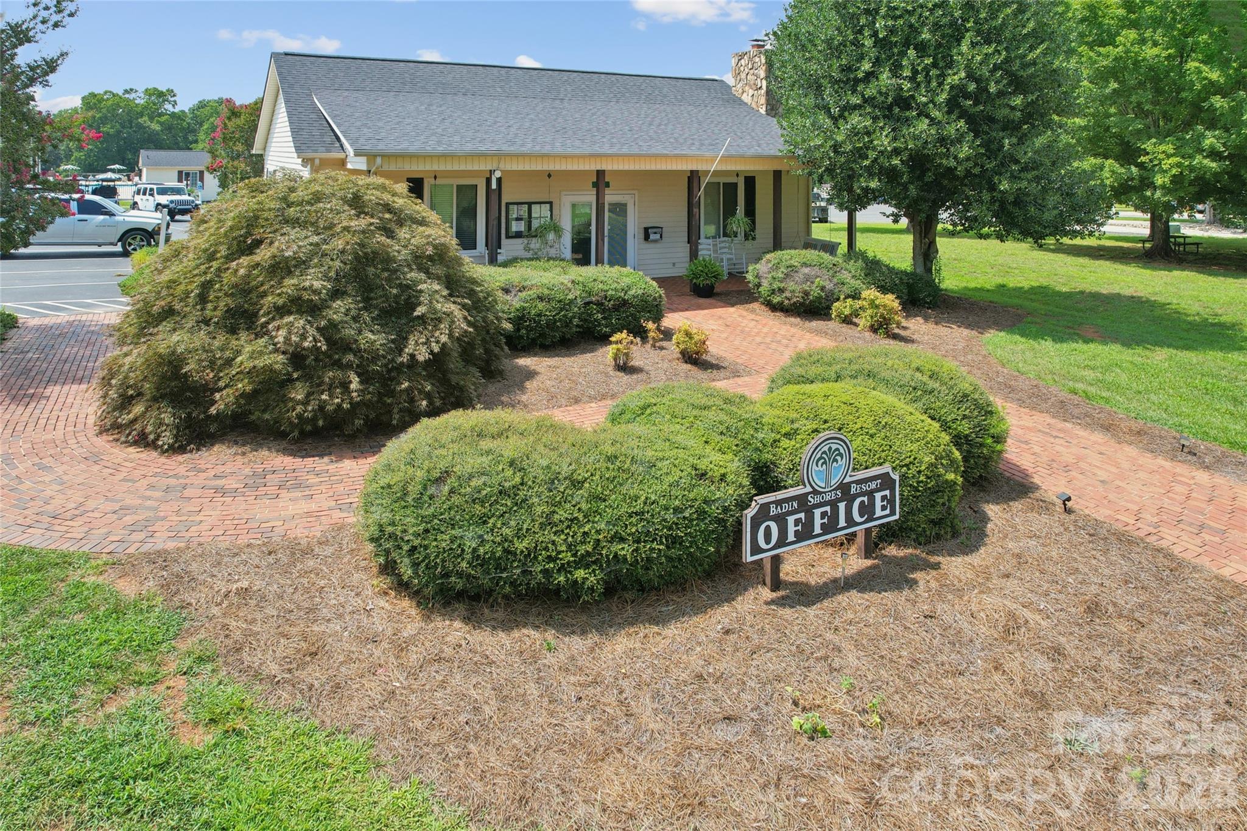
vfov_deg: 57.2
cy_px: 416
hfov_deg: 78.6
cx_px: 624
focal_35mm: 22
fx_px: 762
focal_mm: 8.4
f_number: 2.8
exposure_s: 1/100
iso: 100
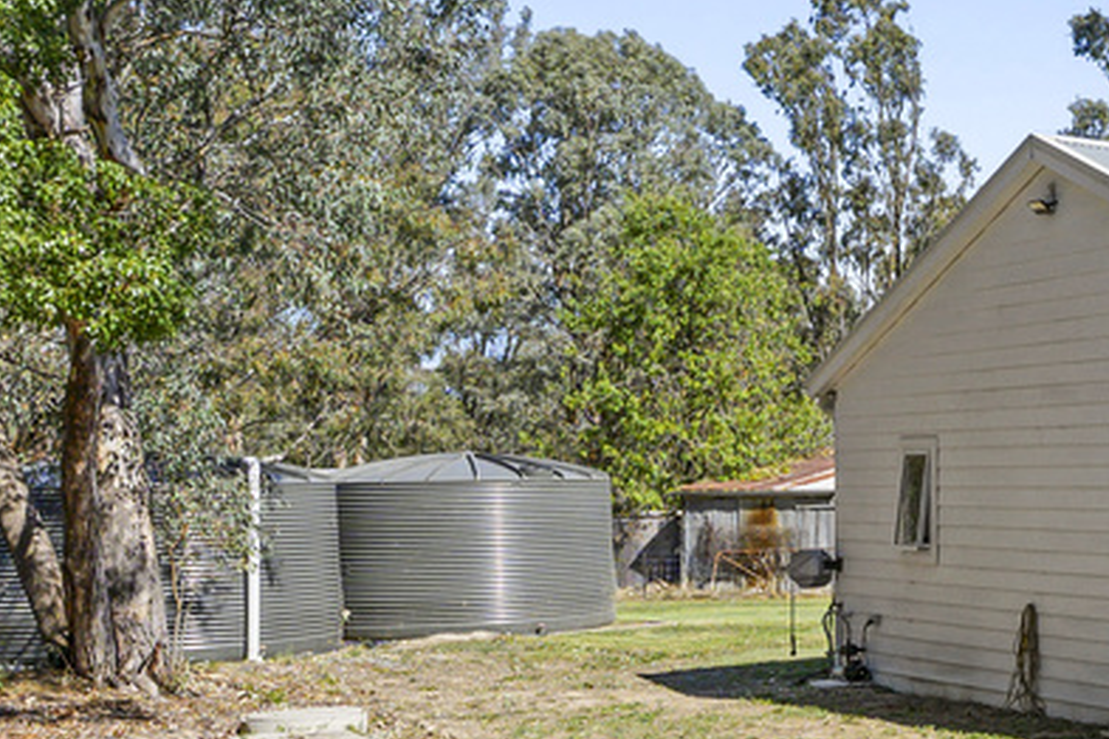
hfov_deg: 26.0
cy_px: 458
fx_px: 1756
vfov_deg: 23.7
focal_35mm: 57
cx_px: 1659
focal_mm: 14
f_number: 9
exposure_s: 1/1250
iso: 200
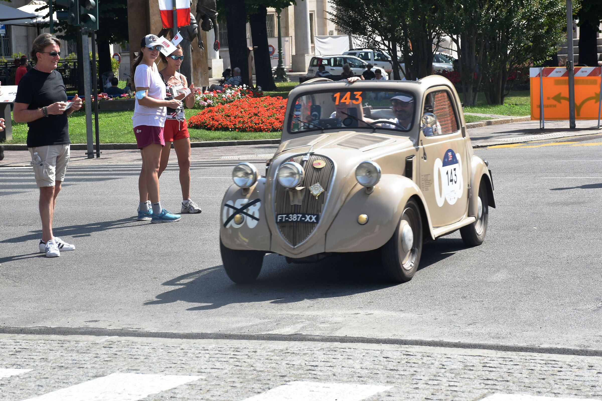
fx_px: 1756
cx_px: 301
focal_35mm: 105
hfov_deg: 19.5
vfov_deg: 13.0
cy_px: 200
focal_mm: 70
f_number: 11
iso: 200
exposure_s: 1/200
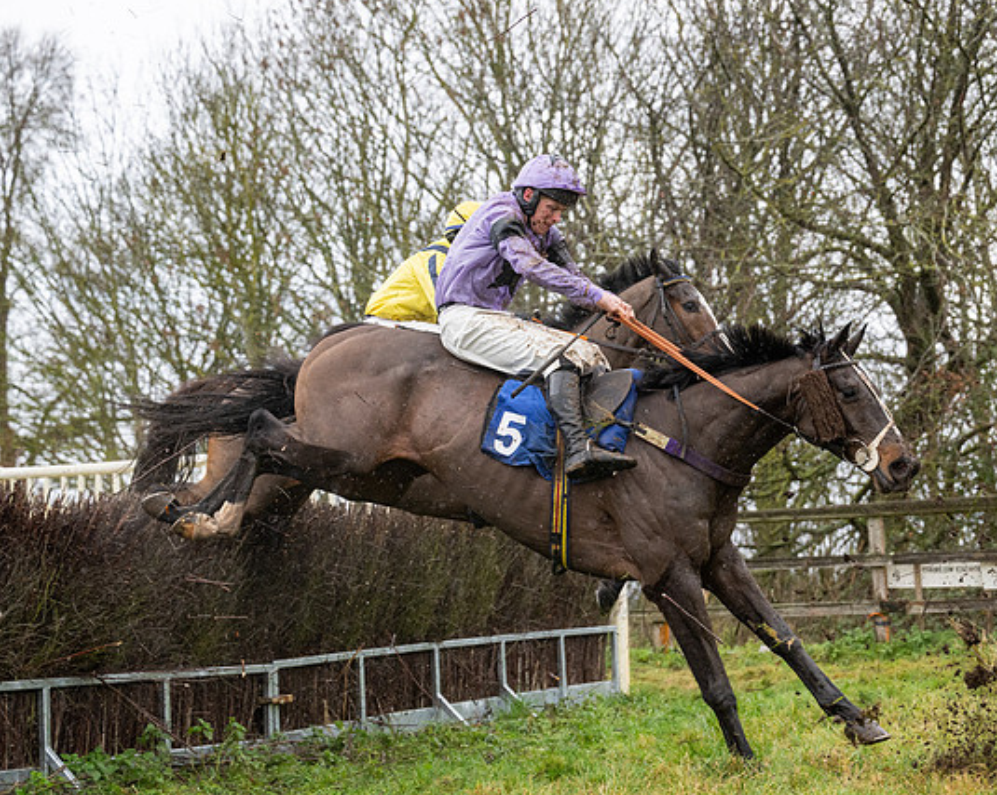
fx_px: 2447
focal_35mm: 83
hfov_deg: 23.0
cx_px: 498
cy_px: 408
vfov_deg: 18.5
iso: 800
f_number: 4
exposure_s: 1/1250
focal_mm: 70
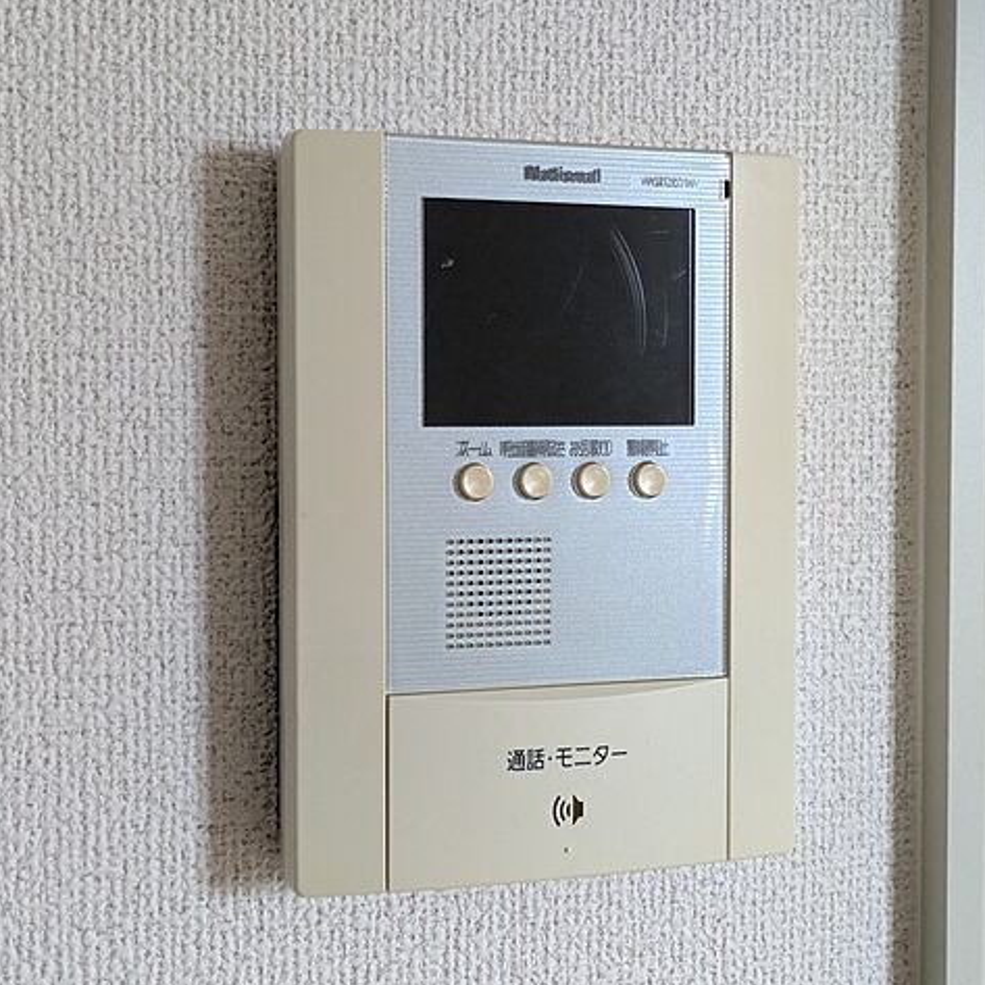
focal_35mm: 61
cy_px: 496
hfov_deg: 28.1
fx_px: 1964
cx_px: 560
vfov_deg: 28.2
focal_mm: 5.43
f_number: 1.89
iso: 289
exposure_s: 1/40
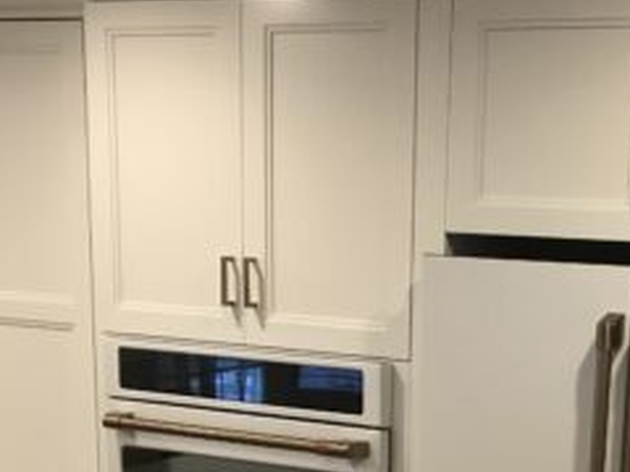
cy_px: 580
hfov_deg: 27.1
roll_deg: -2.5
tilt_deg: -15.7
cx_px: 530
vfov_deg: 19.7
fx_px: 1274
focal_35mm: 70
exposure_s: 1/15
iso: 50
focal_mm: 3.99
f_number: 1.8
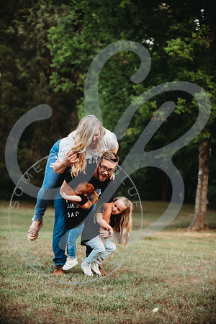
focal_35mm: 75
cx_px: 108
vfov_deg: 27.0
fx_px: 675
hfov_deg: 18.2
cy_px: 162
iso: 1000
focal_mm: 75
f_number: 2.8
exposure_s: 1/250
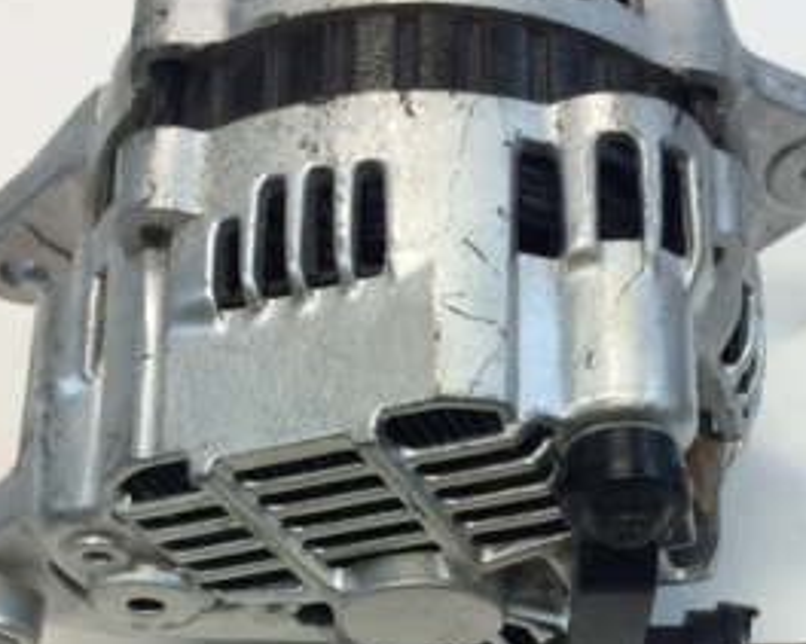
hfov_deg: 26.8
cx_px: 424
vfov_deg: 21.1
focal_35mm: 71
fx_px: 1693
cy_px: 565
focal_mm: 4.12
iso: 40
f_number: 2.2
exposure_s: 1/33
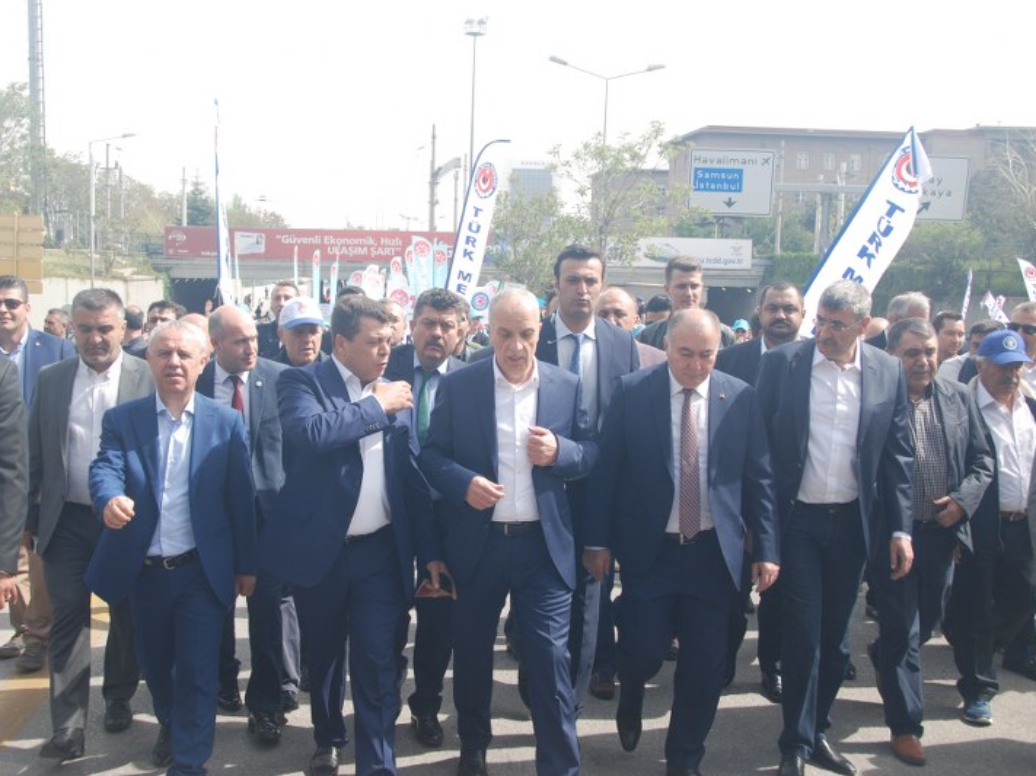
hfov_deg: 47.8
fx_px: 1167
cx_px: 481
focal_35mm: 39
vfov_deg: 36.8
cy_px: 389
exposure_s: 1/160
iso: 100
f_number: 6.3
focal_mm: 24
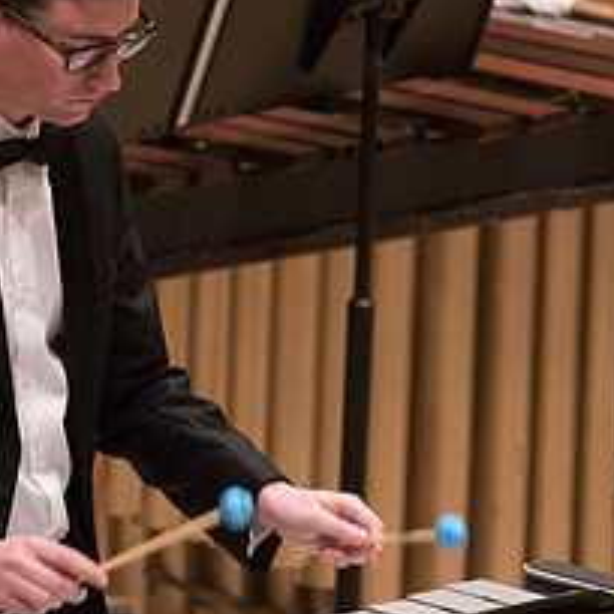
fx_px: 29138
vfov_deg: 1.2
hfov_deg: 1.2
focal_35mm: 1452
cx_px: 99
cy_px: 167
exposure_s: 1/160
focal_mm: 600
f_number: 5.6
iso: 6400
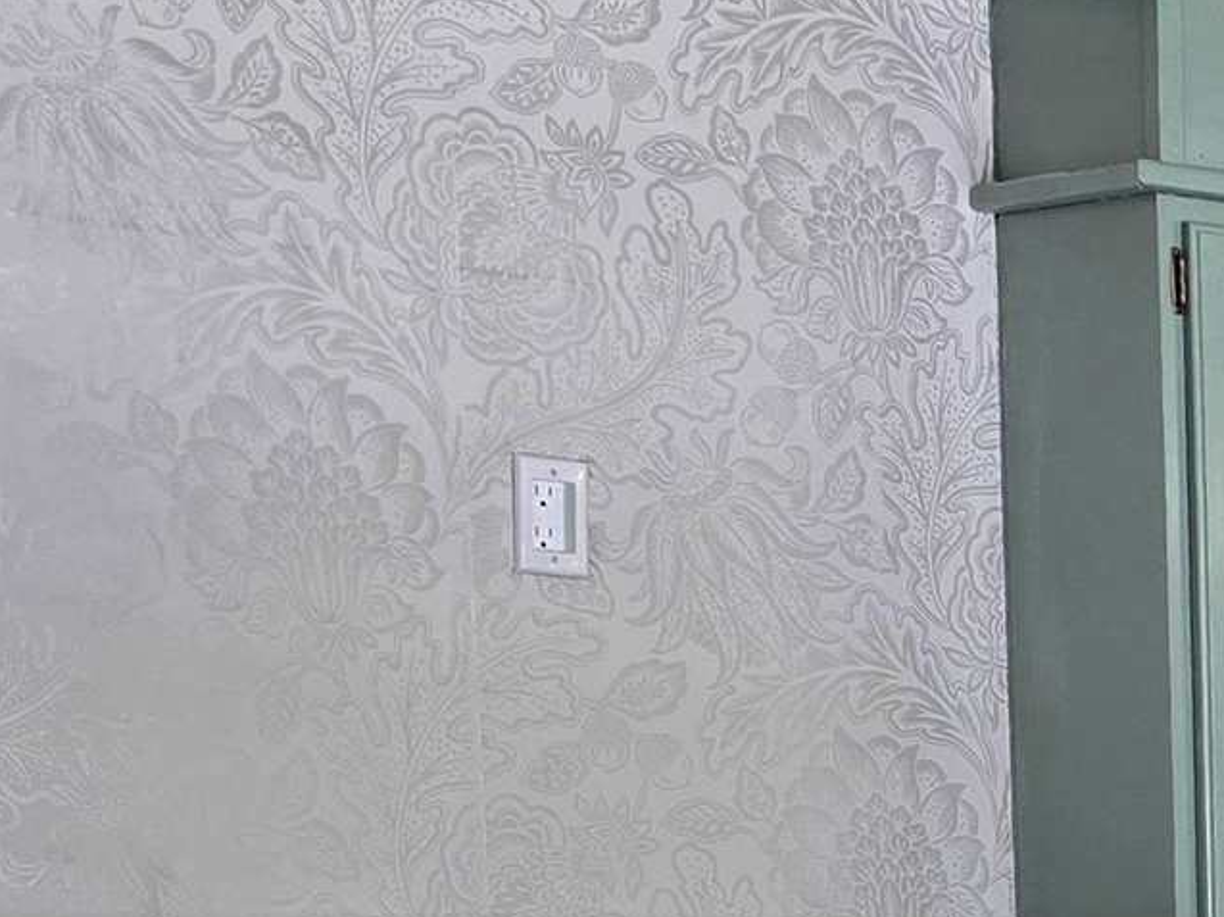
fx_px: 3923
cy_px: 1466
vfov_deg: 12.5
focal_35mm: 111
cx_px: 2561
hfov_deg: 14.3
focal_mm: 6.3
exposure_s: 1/120
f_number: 1.7
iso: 64
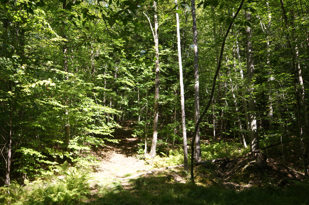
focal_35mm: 37
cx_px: 125
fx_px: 317
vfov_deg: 35.9
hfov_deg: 51.6
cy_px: 112
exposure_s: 1/40
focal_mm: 20
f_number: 7.1
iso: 100
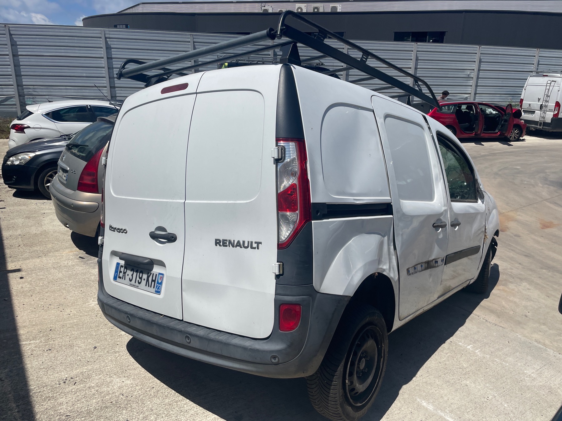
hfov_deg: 67.3
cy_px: 210
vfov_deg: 53.1
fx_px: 422
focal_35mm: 26
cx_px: 281
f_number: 1.6
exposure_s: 1/9804
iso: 32
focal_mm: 4.2
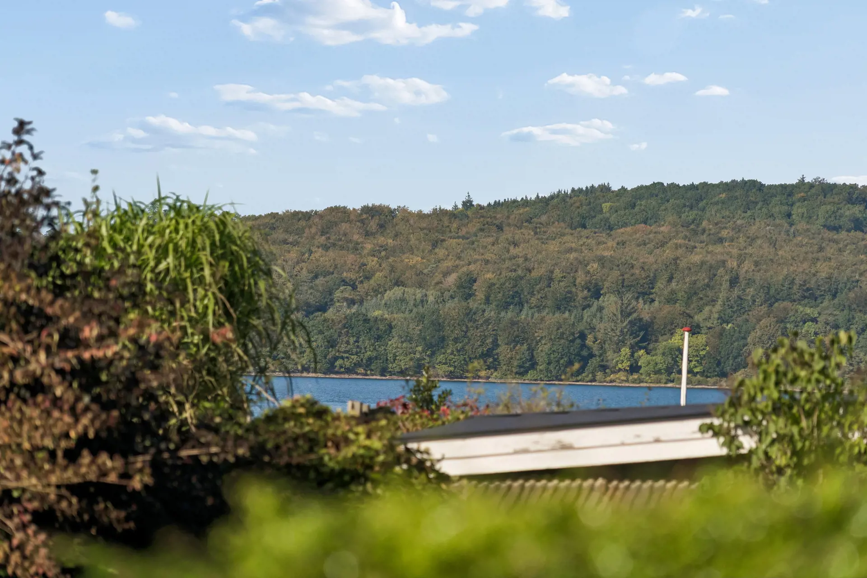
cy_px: 289
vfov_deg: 5.7
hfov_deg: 8.6
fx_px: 5780
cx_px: 434
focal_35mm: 240
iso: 200
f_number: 8
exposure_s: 1/1250
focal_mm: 240
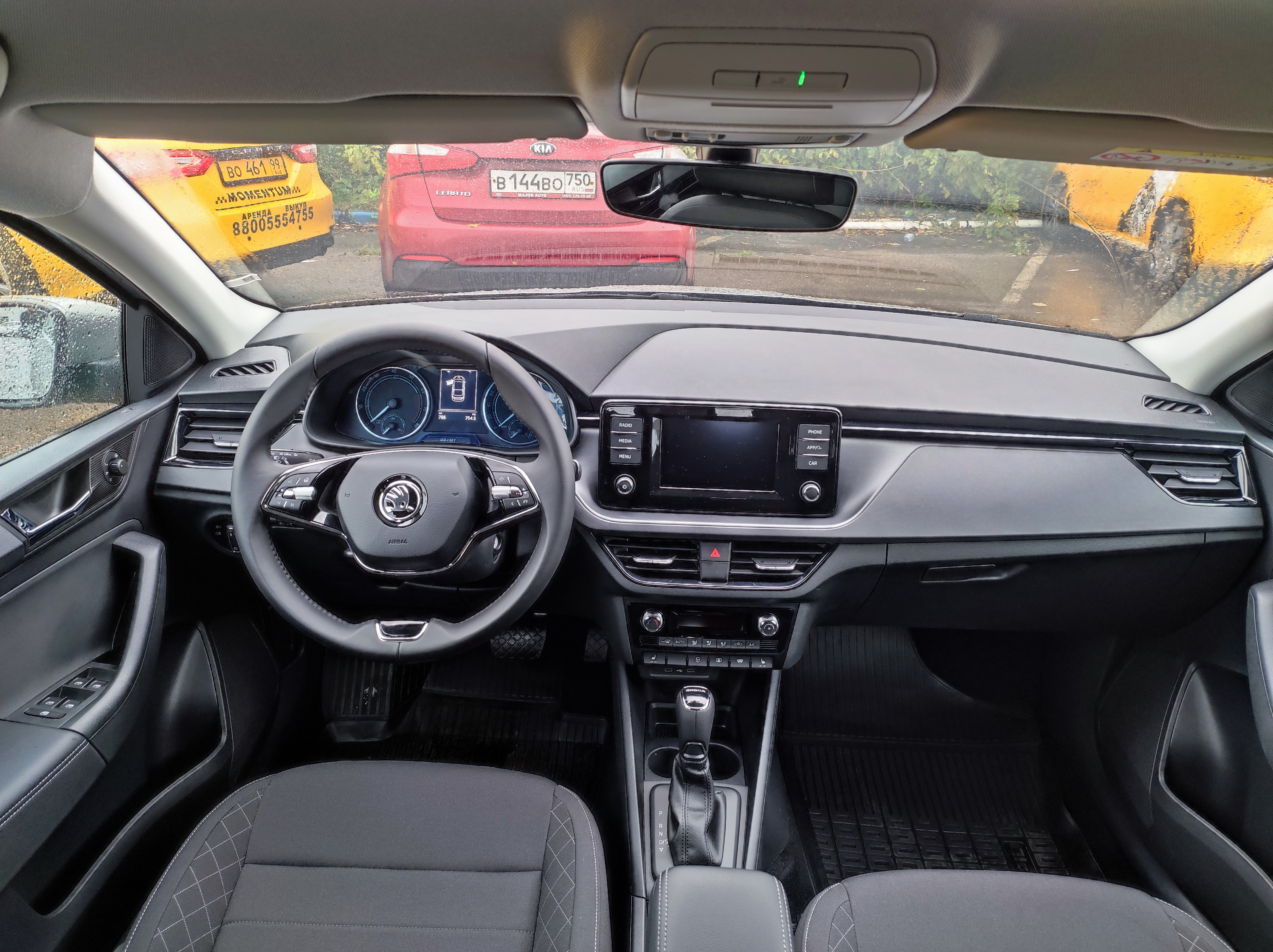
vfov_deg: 74.6
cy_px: 476
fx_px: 625
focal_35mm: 17
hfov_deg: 91.1
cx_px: 636
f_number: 1.79
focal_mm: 4.74
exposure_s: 1/50
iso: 456
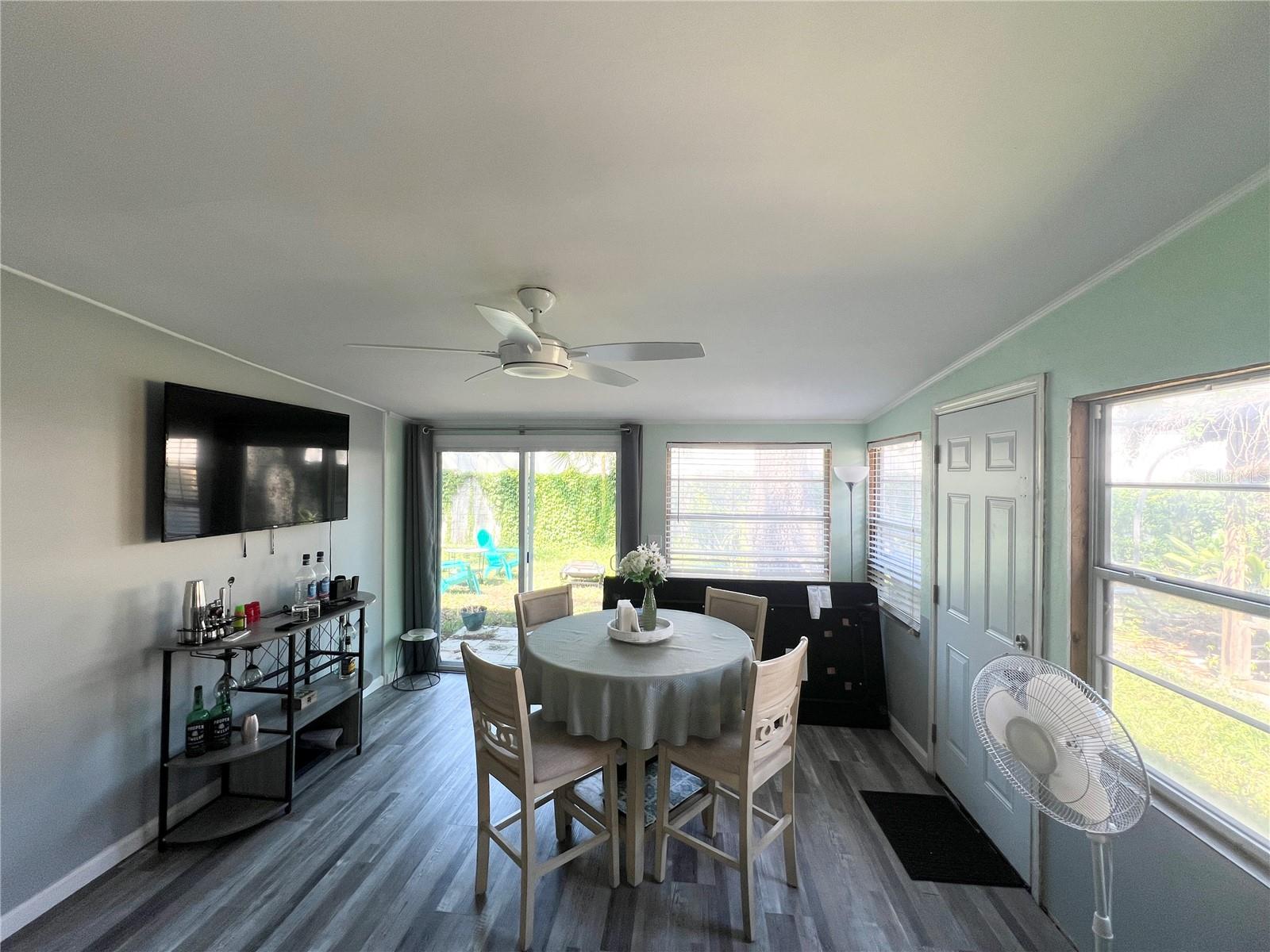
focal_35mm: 13
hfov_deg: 106.2
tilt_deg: -0.6
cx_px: 635
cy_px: 476
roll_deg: -0.2
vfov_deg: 89.9
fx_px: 477
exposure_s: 1/120
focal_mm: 1.57
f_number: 1.8
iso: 50
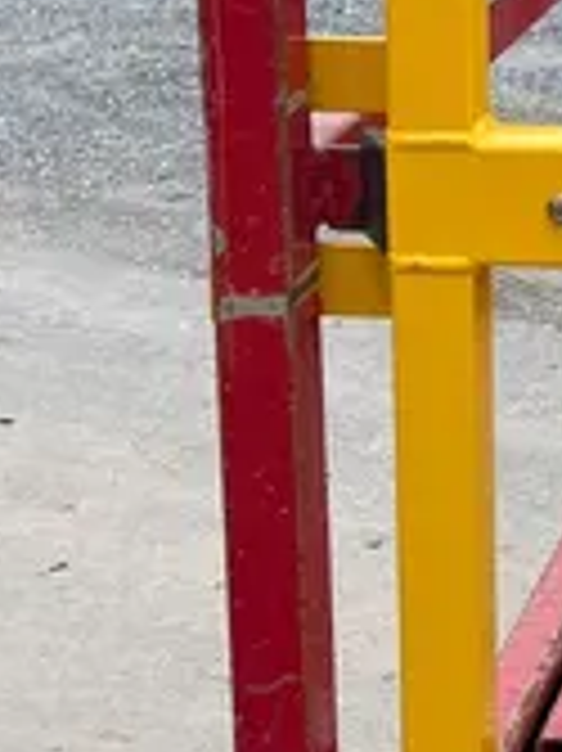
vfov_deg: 16.7
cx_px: 1182
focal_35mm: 114
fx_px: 2471
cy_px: -79
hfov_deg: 11.5
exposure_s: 1/1923
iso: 50
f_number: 1.6
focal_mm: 5.1
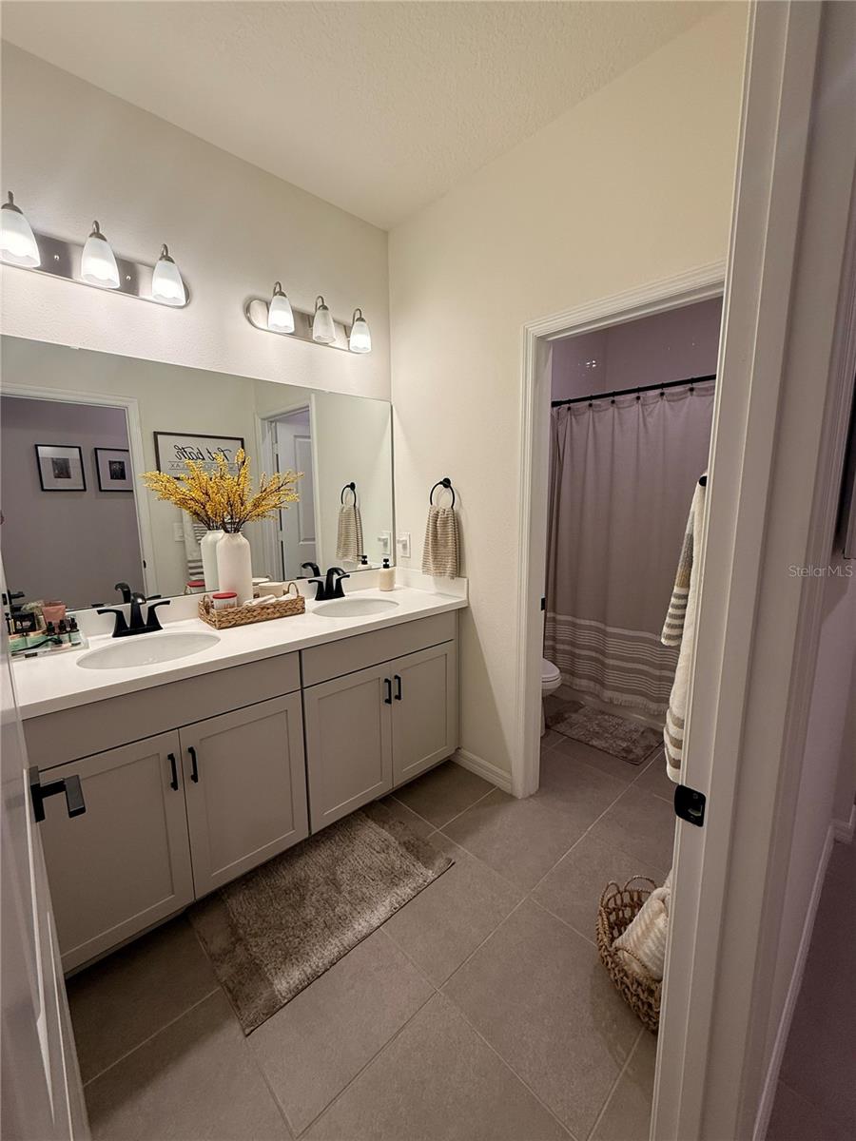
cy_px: 570
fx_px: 462
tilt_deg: -9.2
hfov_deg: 85.7
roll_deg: +0.1
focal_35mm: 14
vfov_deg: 102.1
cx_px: 428
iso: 100
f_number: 2.2
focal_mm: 2.22
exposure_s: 1/120
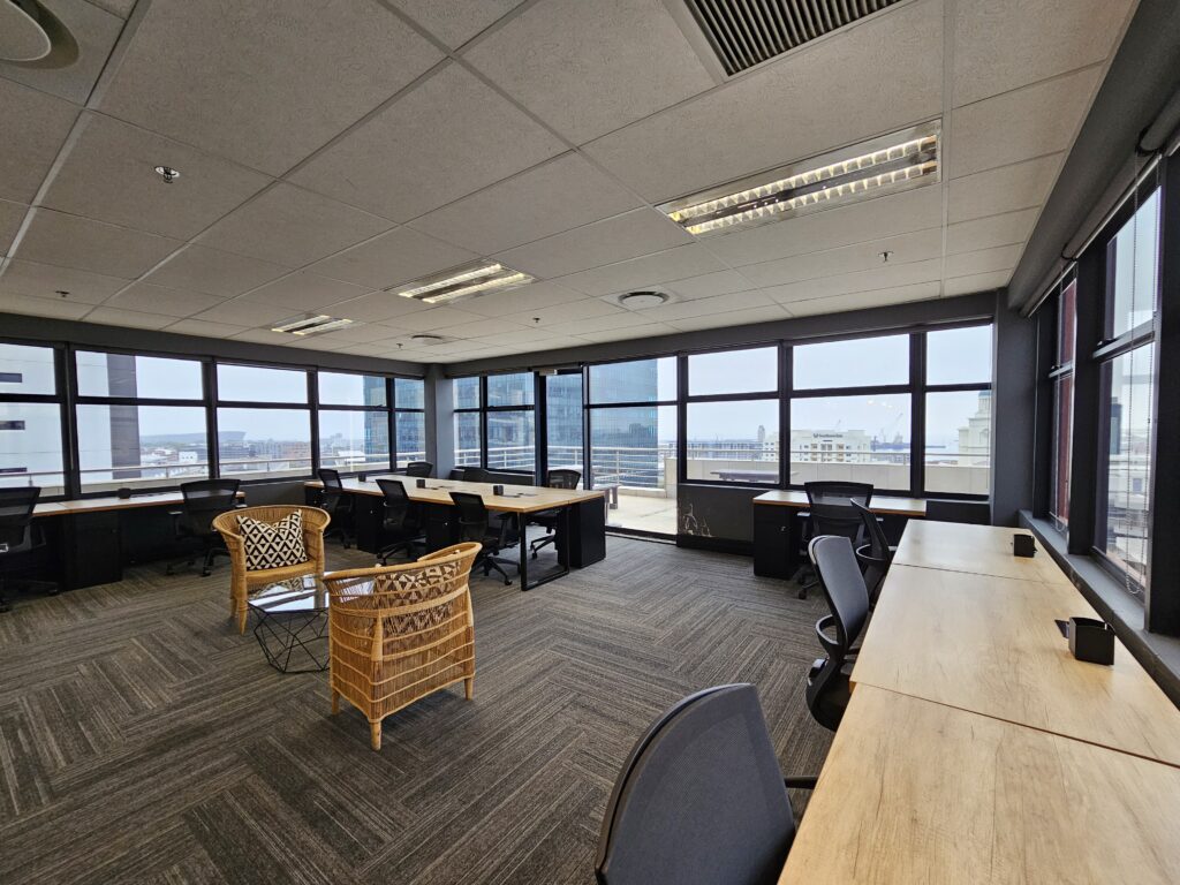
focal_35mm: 13
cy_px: 442
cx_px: 590
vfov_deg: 89.9
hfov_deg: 106.2
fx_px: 443
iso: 125
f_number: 2.2
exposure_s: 1/71
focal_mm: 2.2
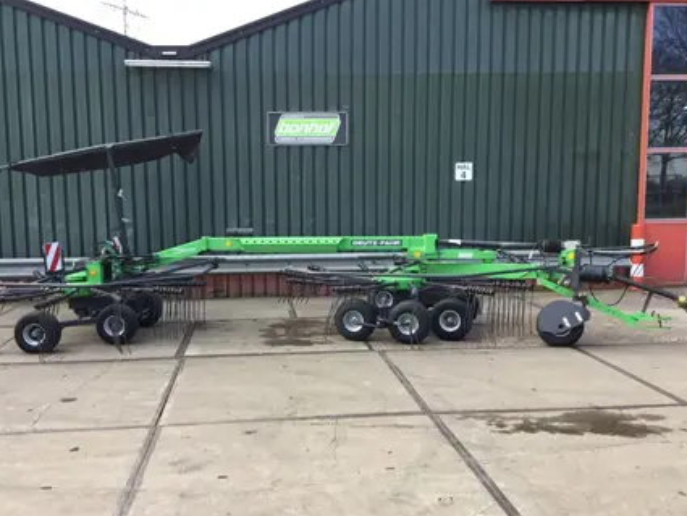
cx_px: 310
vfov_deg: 40.7
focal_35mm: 35
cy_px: 278
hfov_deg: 52.5
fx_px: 695
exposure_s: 1/158
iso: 25
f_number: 2.4
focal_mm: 3.3
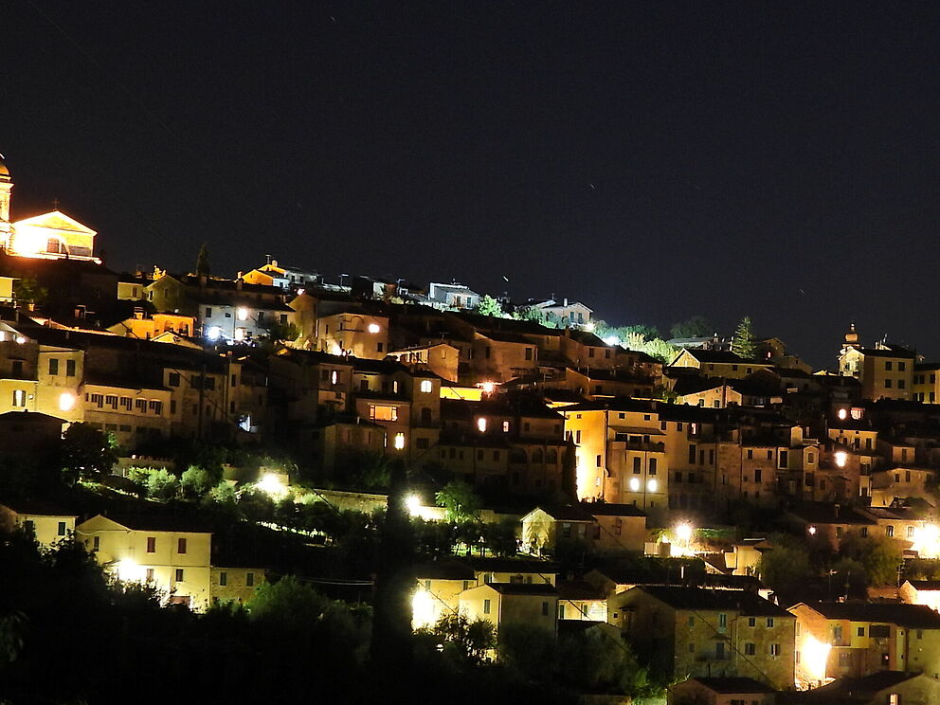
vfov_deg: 14.2
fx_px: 2824
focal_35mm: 104
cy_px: 353
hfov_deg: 18.8
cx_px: 697
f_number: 3.2
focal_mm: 7.7
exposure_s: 30
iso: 100
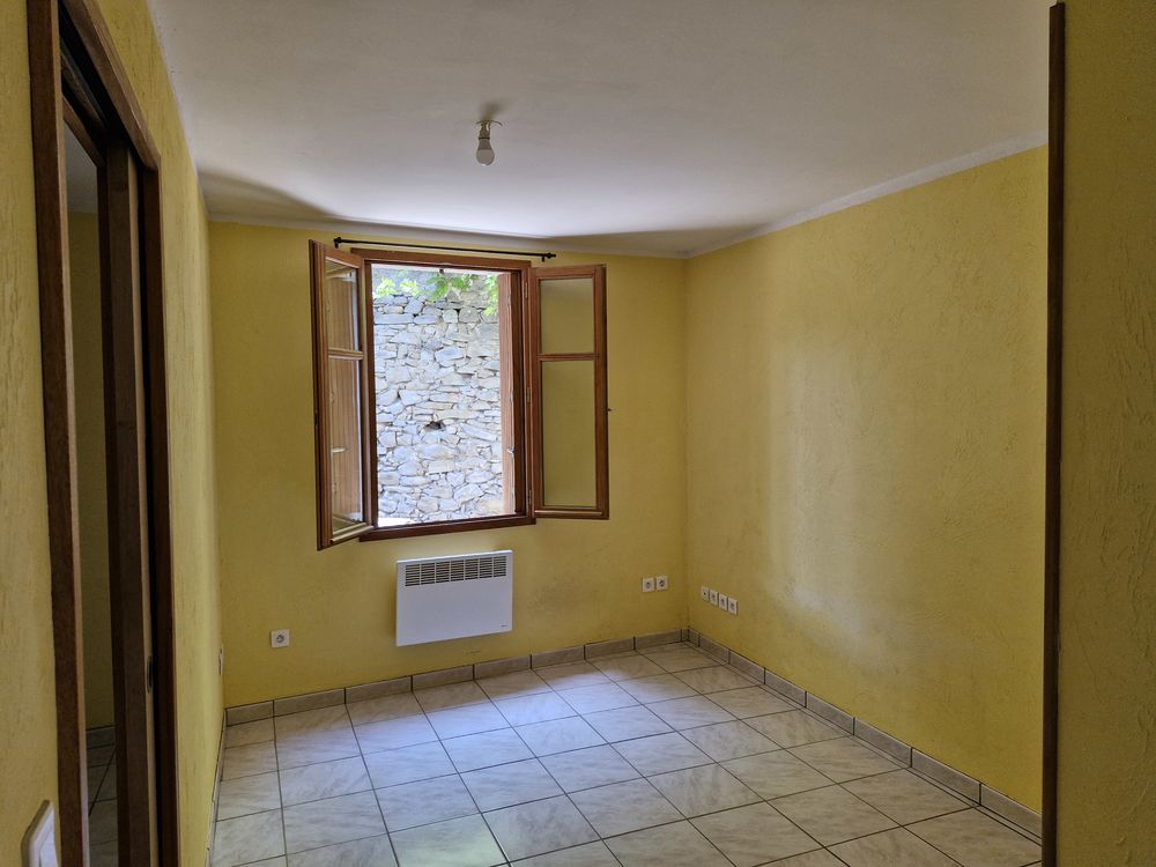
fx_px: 768
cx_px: 578
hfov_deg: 73.9
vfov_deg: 58.9
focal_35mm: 23
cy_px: 434
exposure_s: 1/180
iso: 200
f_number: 1.8
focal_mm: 5.54
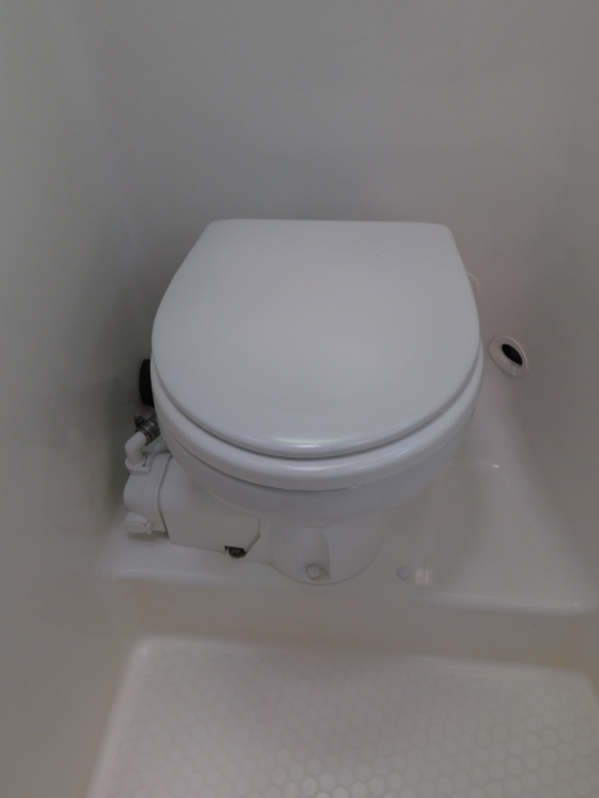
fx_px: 692
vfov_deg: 60.0
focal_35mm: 30
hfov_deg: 46.8
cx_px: 300
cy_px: 399
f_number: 3.2
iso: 125
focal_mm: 5.3
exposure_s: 1/40
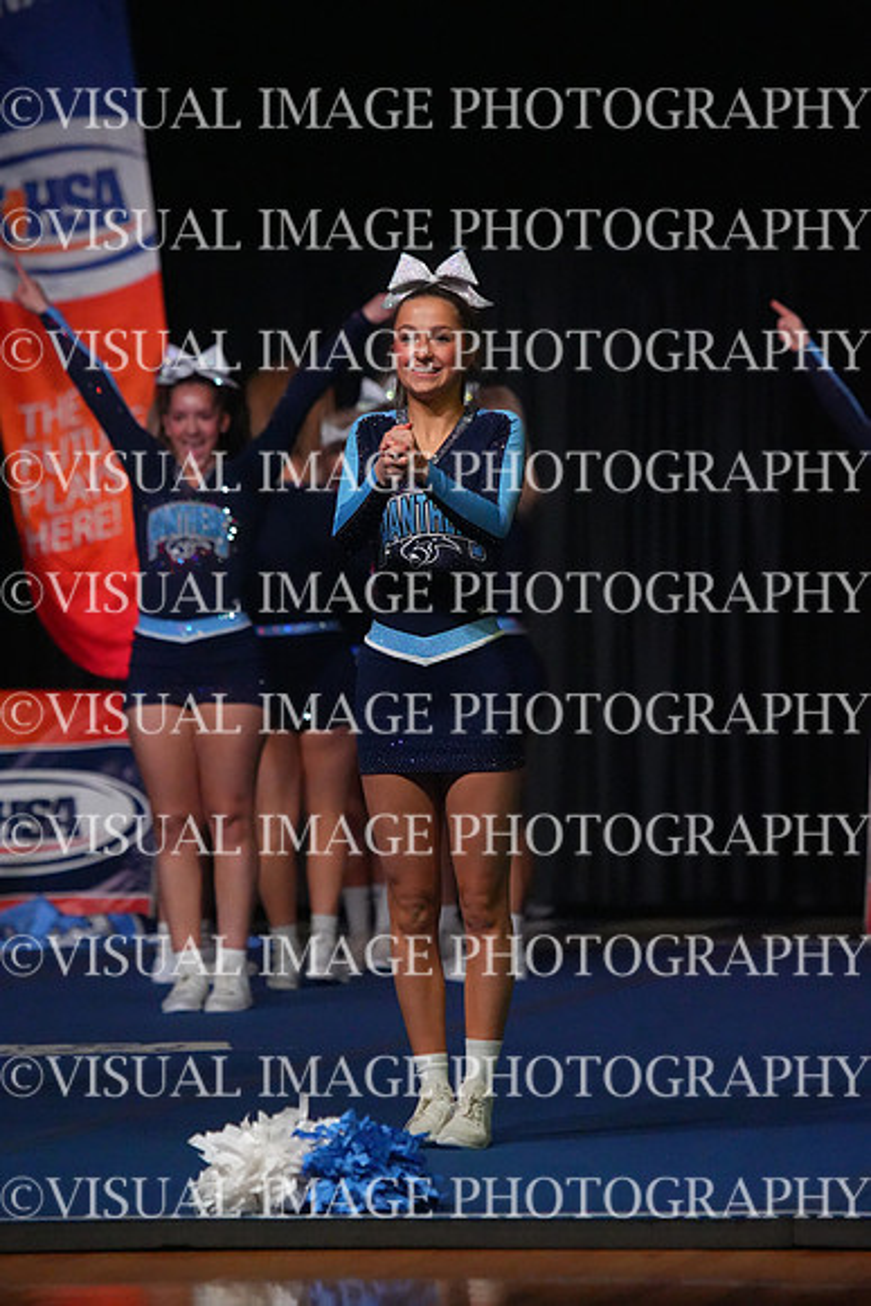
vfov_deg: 7.5
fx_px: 9973
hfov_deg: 5.0
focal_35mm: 275
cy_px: 653
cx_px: 436
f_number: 5.6
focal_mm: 275
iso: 16000
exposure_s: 1/1250
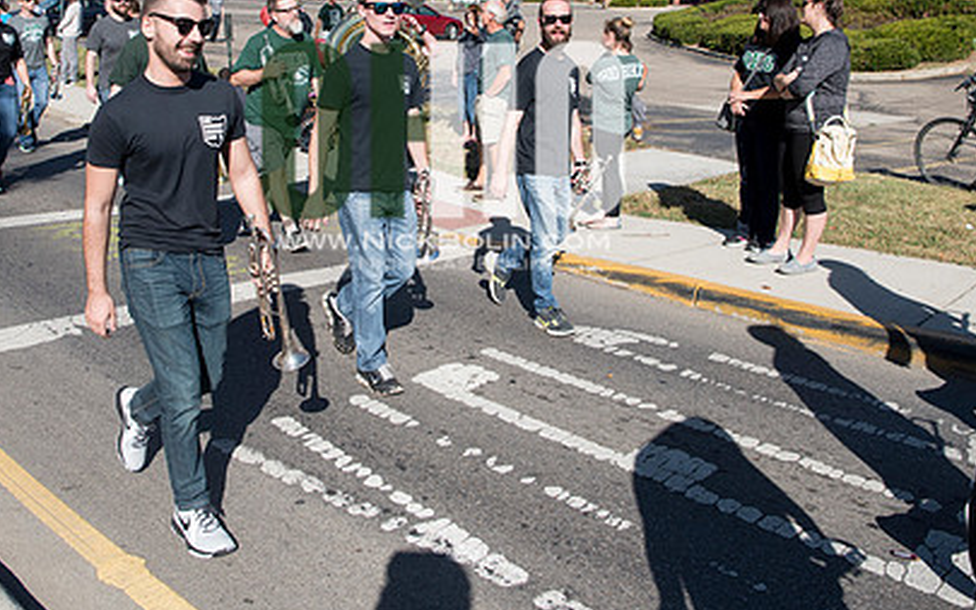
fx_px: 931
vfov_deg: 35.5
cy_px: 156
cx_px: 443
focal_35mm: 35
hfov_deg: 55.2
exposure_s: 1/1600
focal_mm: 24
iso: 250
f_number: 4.5
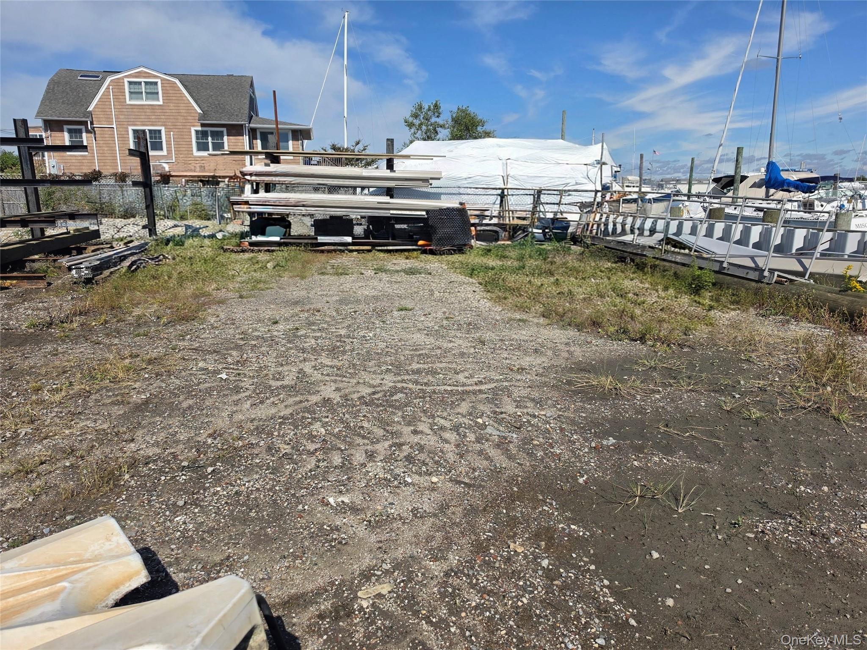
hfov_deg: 73.9
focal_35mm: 23
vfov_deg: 58.9
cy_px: 325
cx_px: 434
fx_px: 576
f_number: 1.4
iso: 50
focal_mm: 6.5
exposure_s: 1/7939
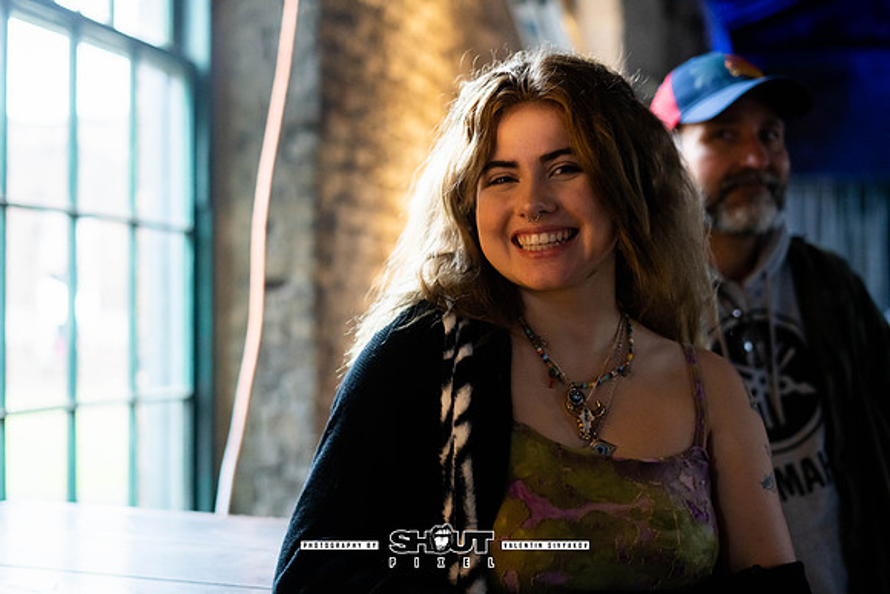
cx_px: 445
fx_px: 1236
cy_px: 297
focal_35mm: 50
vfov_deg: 27.0
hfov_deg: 39.6
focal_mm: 50
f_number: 2.2
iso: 2500
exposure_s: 1/200
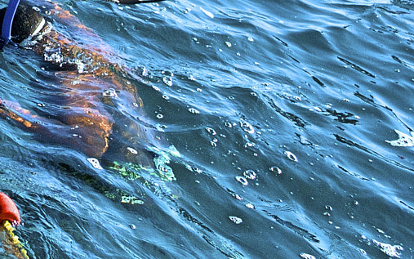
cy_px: -93
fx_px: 982
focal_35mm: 87
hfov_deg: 22.7
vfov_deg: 14.3
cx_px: -20
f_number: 3.5
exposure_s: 1/4000
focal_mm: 18
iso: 400
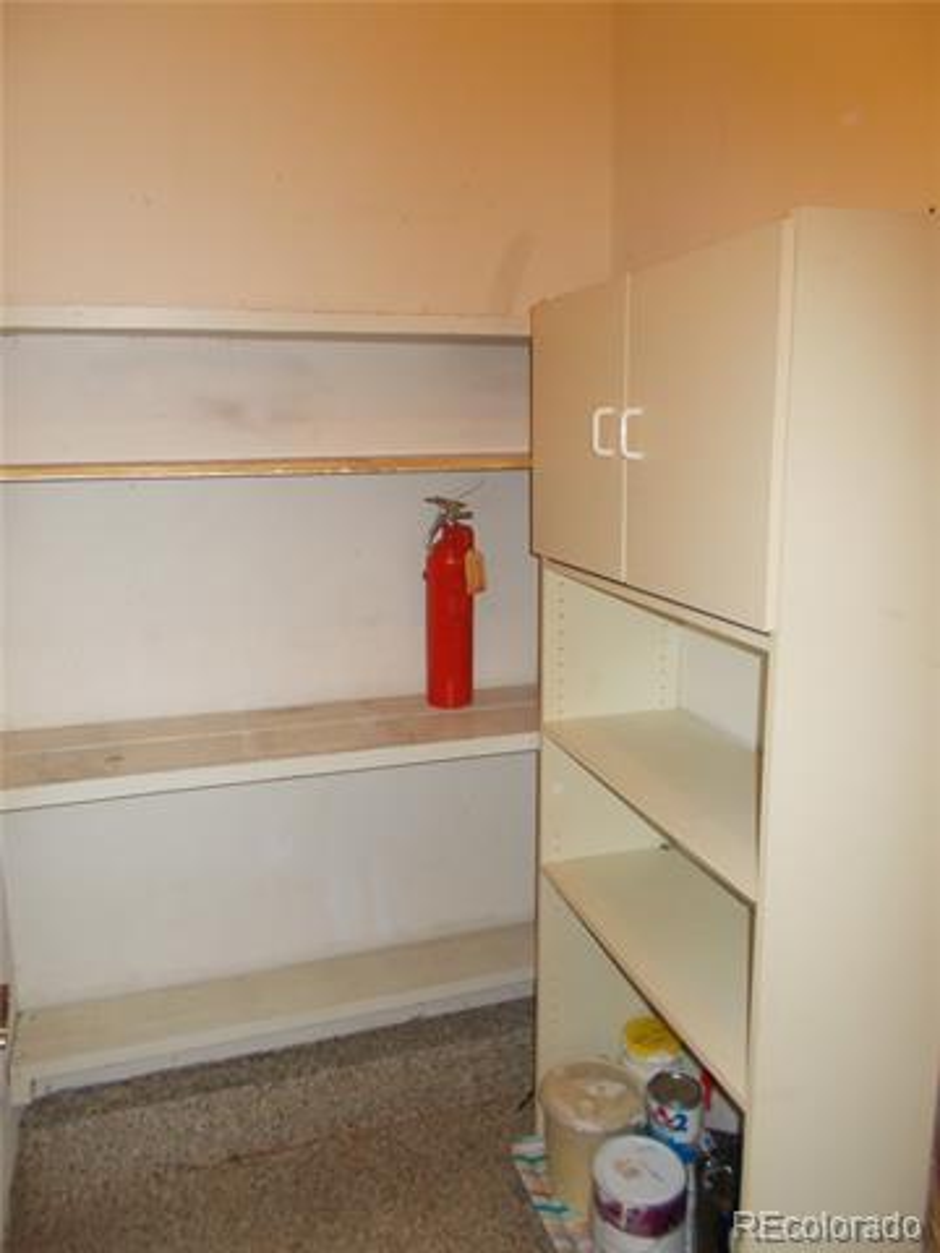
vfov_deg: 67.3
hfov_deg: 53.1
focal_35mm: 26
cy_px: 626
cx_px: 470
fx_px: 941
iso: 200
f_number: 3.2
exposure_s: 1/25
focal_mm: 4.6
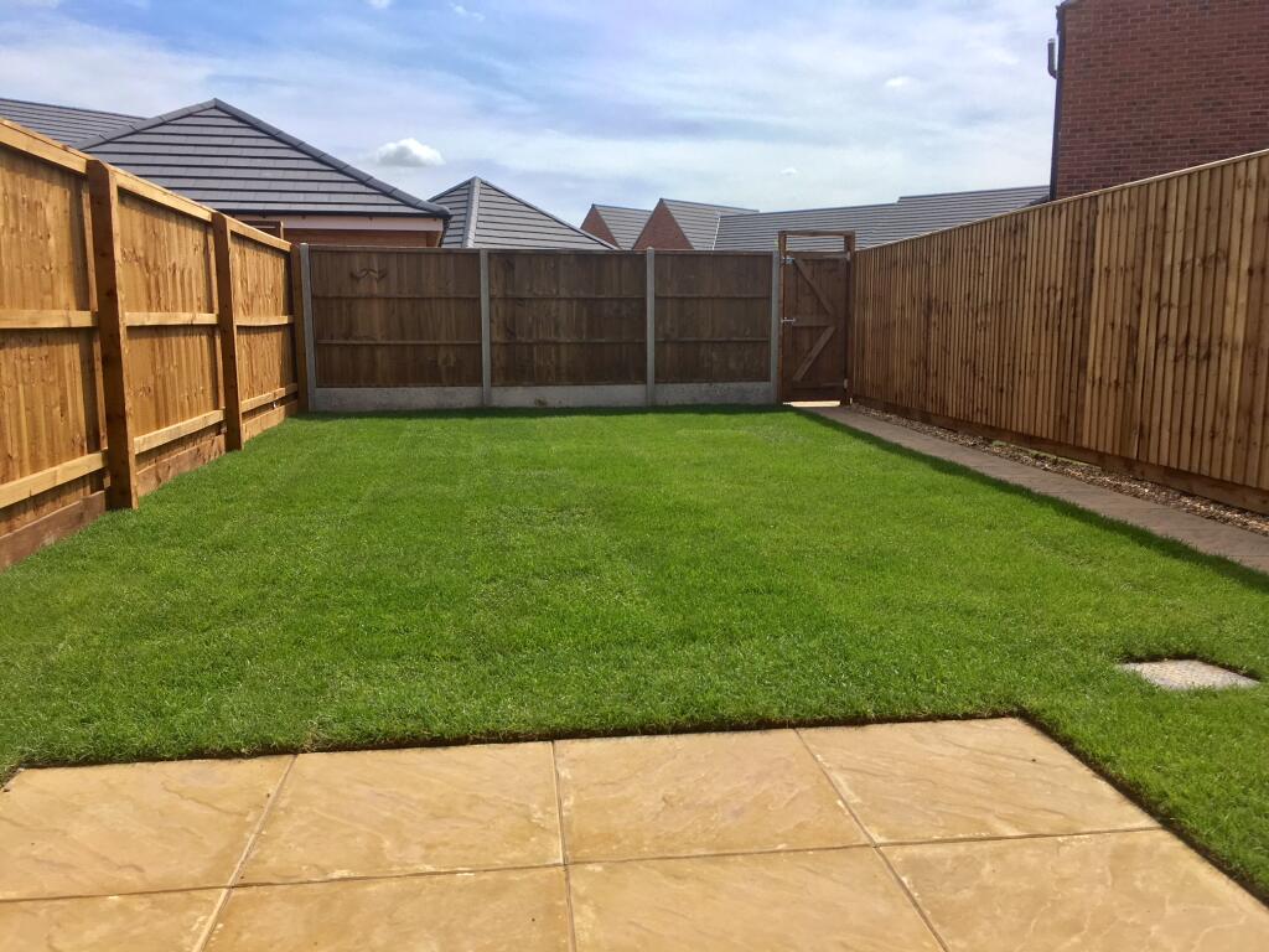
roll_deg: -0.5
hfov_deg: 61.7
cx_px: 634
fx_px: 1063
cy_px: 476
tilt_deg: -8.8
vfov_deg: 48.2
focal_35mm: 29
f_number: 2.2
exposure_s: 1/974
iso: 25
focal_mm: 4.15
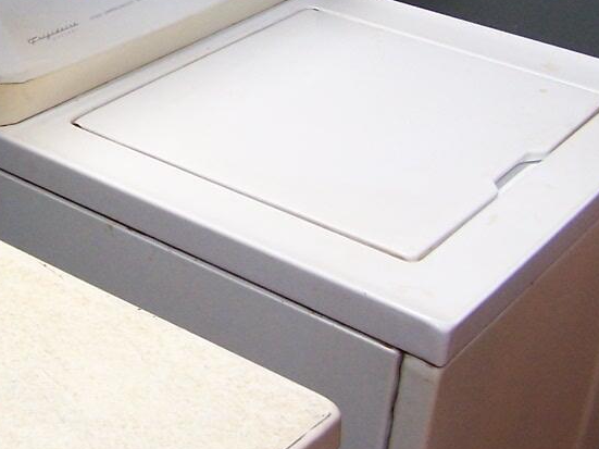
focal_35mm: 107
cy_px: 9
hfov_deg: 17.9
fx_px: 1851
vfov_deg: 13.6
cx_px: -24
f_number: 2.8
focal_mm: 6.3
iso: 140
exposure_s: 1/20
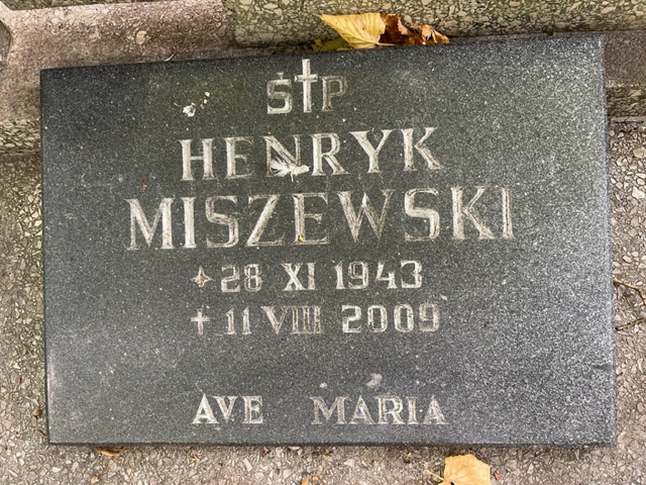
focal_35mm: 26
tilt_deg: -76.5
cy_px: 242
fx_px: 485
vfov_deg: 53.1
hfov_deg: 67.3
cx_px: 323
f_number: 1.6
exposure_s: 1/77
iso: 125
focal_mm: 5.1
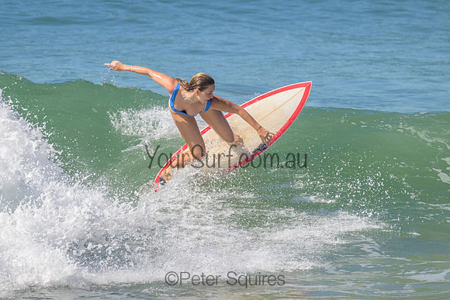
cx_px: 227
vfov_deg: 1.7
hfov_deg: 2.6
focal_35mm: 787
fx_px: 9834
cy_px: 126
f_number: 11
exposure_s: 1/2000
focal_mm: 680
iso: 720
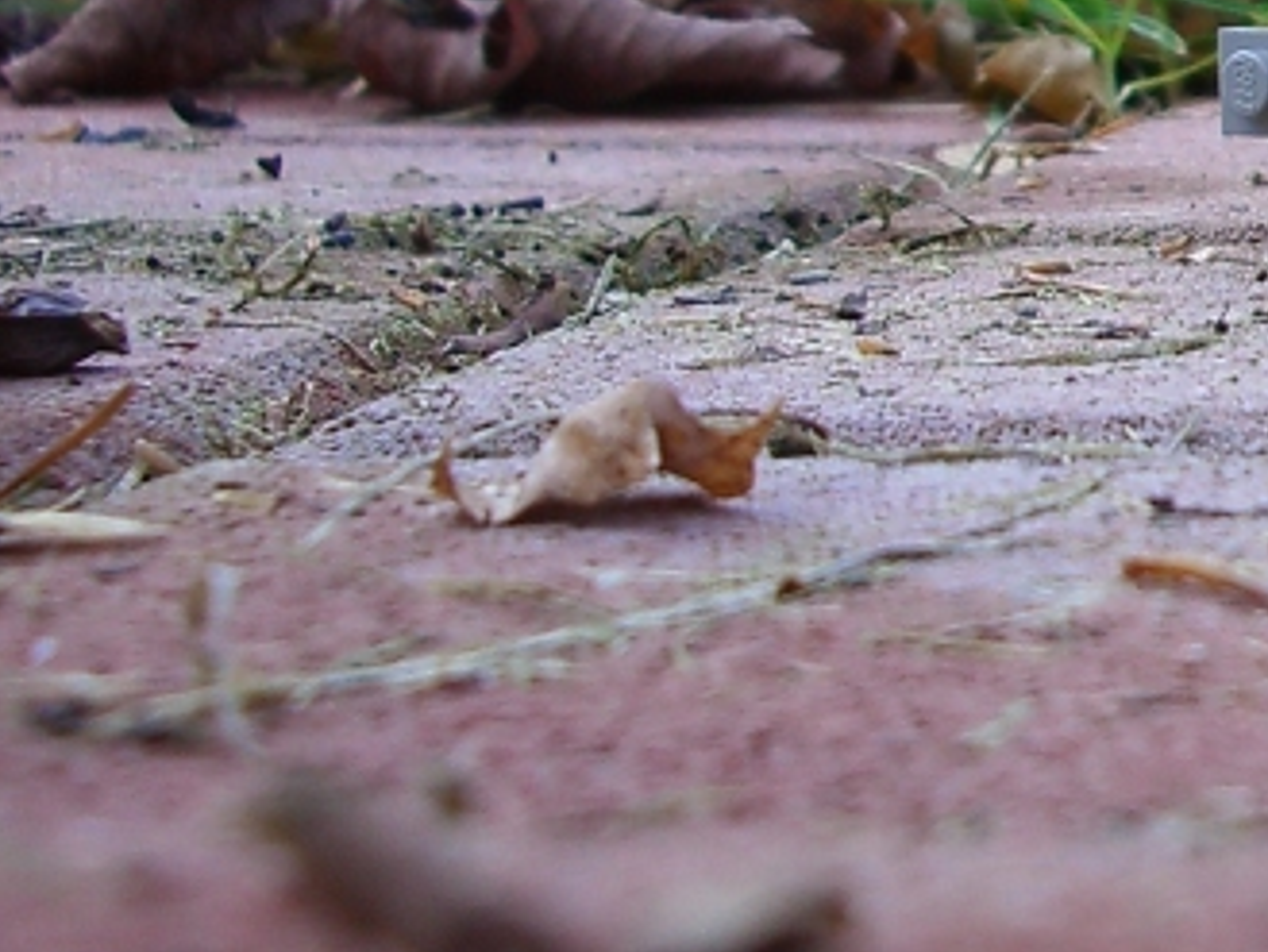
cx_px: 1946
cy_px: -27
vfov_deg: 13.4
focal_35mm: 109
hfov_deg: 16.3
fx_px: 3994
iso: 80
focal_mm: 5.8
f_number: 2.6
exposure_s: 1/100
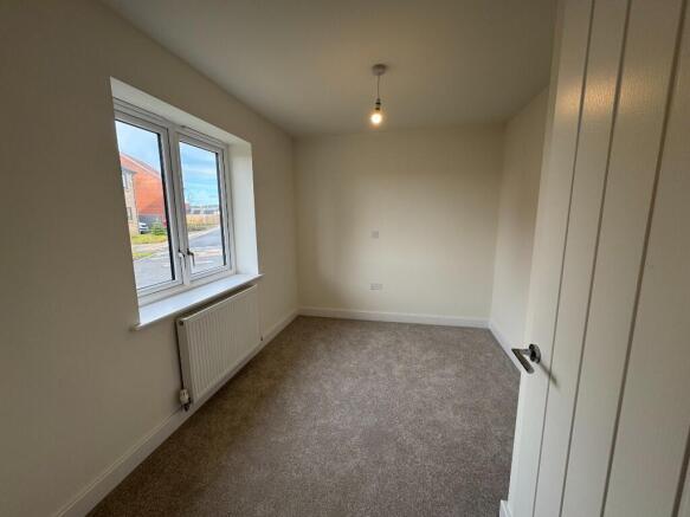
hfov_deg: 102.1
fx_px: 279
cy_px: 258
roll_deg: +0.2
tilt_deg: -9.7
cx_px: 345
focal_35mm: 14
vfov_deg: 85.7
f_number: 2.2
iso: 40
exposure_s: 1/122
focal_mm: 2.22
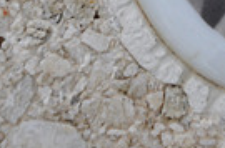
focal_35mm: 678
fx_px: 4224
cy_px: -149
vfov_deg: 2.0
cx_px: 280
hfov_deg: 3.0
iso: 200
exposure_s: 1/160
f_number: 6.3
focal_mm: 105
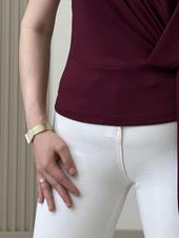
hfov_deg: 13.1
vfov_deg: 17.0
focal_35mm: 113
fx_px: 778
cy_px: 4
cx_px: 137
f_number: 1.78
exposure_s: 1/282
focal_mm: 6.86
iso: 80
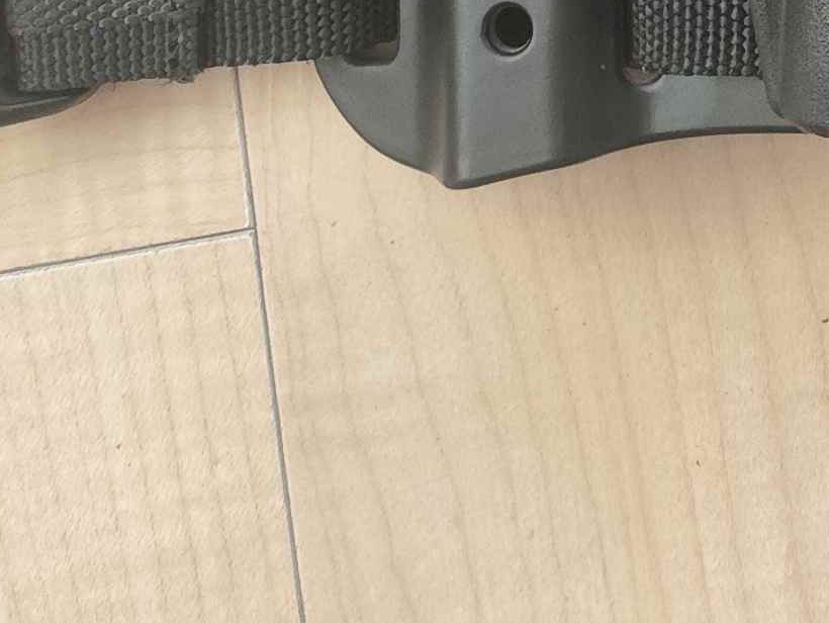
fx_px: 3379
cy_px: -1020
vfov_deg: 9.1
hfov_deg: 13.3
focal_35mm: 141
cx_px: 1213
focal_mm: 4.71
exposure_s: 1/100
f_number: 1.79
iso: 200
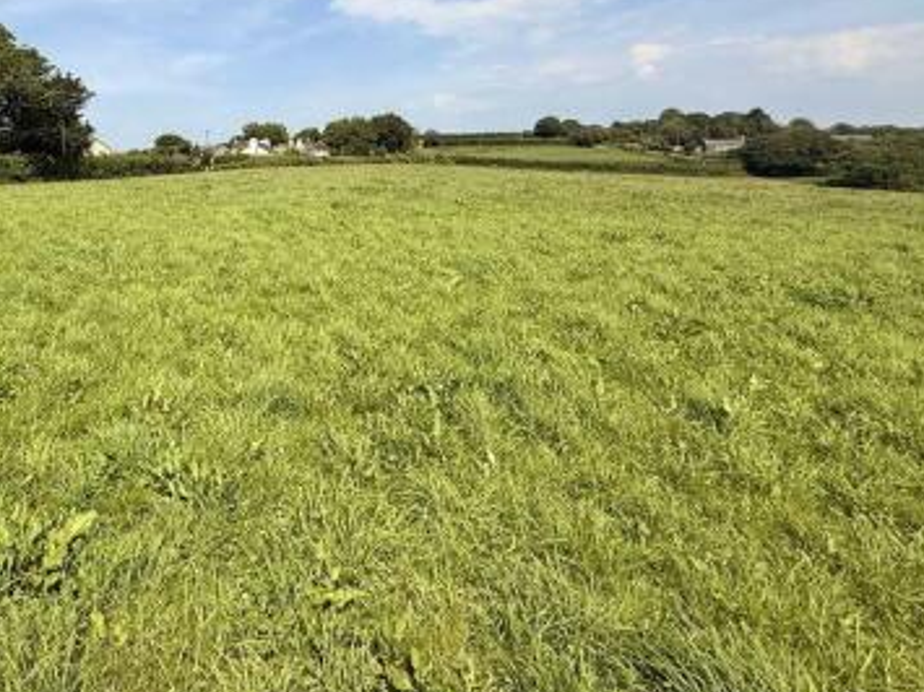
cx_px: 215
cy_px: 217
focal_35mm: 23
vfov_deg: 57.2
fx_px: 614
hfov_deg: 68.4
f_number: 2.2
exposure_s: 1/2506
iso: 50
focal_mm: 2.22
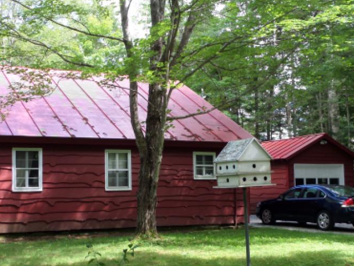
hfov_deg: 30.3
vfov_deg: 22.9
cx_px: 161
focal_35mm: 64
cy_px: 144
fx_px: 654
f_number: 3.6
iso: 100
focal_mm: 6.8
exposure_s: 1/45
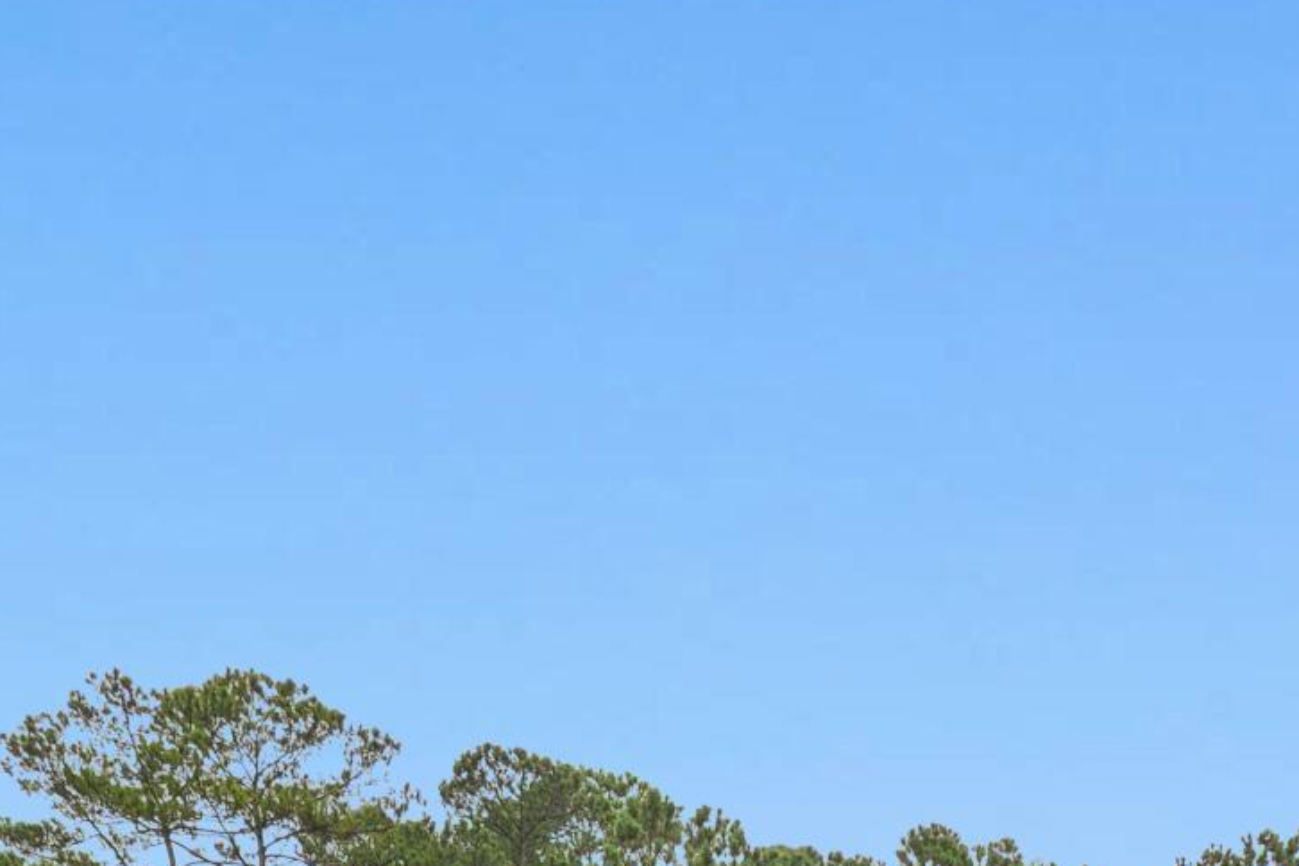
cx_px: 1247
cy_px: 1764
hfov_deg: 30.5
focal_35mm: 62
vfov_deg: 16.4
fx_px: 2237
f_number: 6.3
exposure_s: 1/160
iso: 100
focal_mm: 10
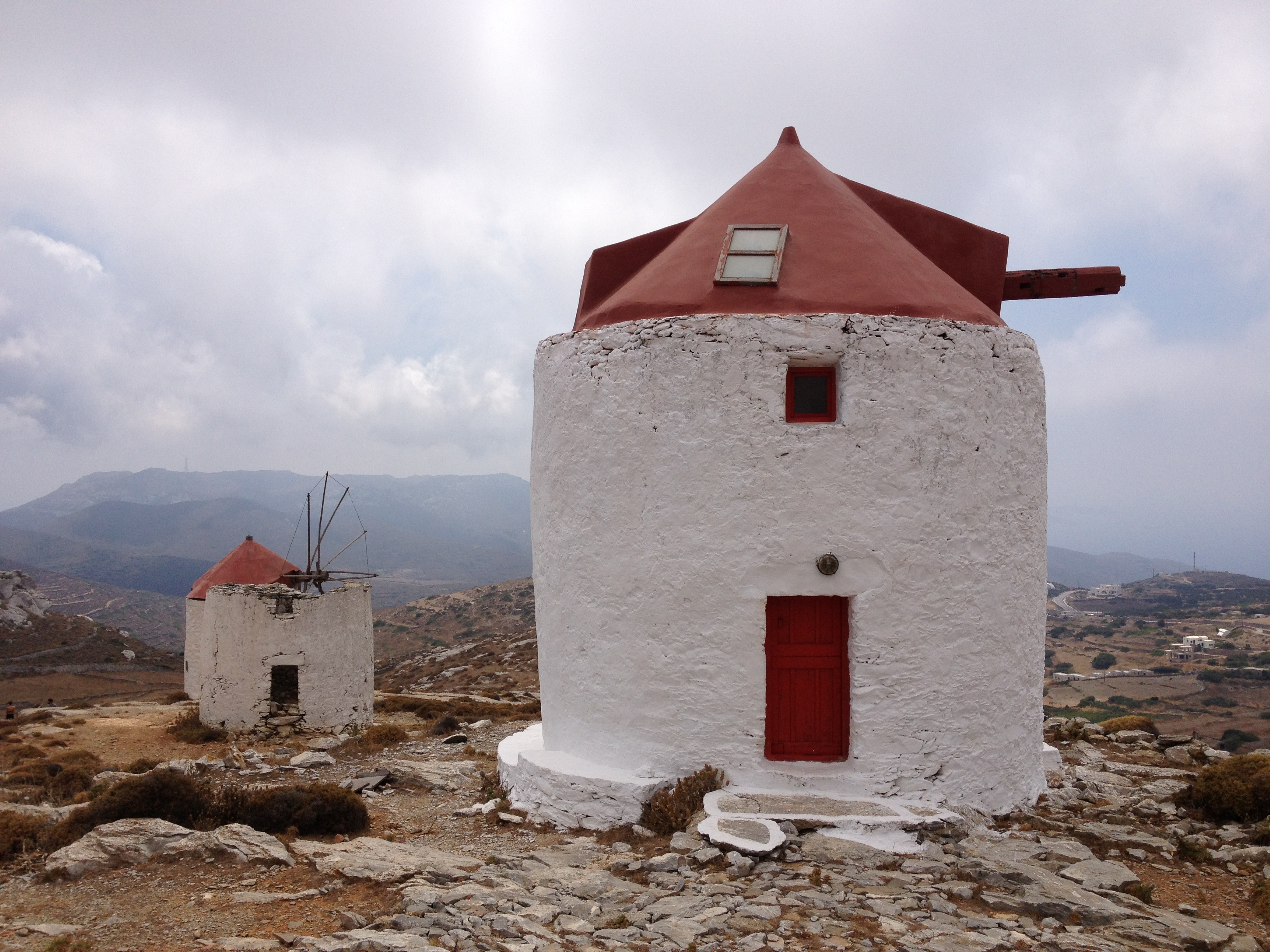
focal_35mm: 35
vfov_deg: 40.7
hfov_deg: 52.6
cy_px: 476
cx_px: 635
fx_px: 1284
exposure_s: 1/3953
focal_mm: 4.28
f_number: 2.4
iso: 50
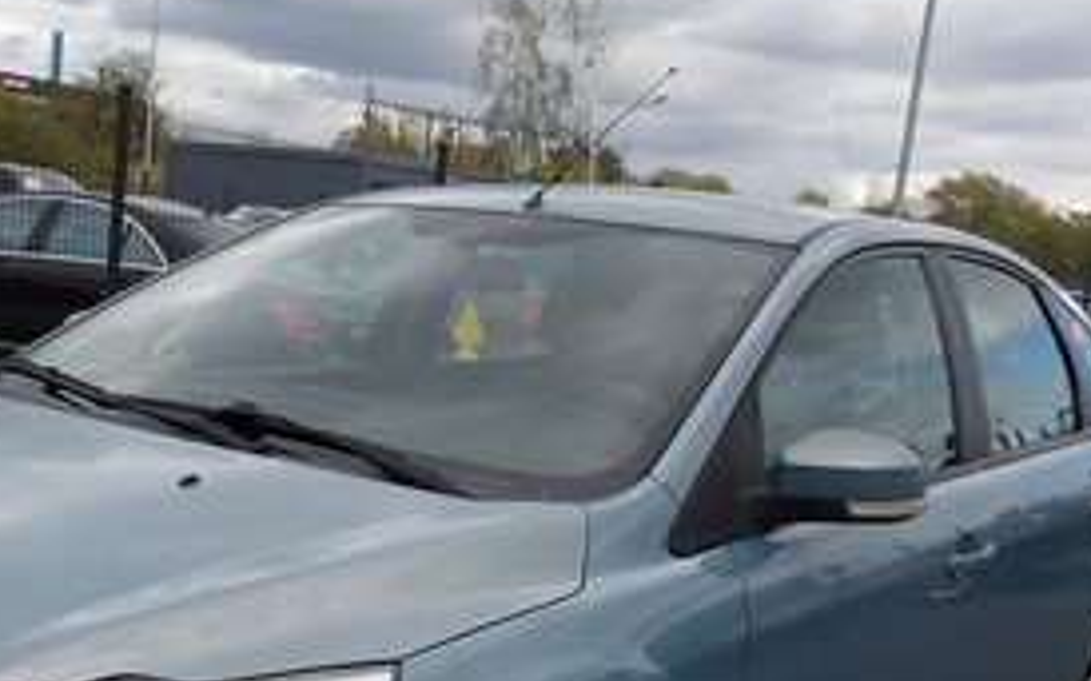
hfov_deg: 39.1
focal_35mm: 51
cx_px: 366
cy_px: 542
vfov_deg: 24.9
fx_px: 1516
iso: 100
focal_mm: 4.9
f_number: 3
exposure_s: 1/912
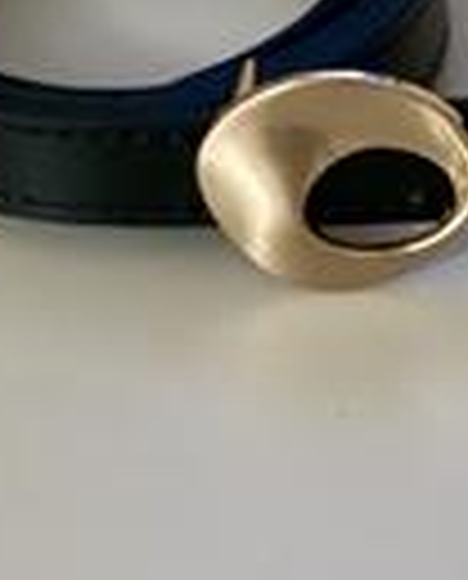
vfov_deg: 11.8
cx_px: 198
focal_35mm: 162
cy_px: 124
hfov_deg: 9.6
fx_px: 2792
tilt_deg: -38.3
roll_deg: +2.2
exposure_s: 1/25
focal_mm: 6
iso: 400
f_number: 2
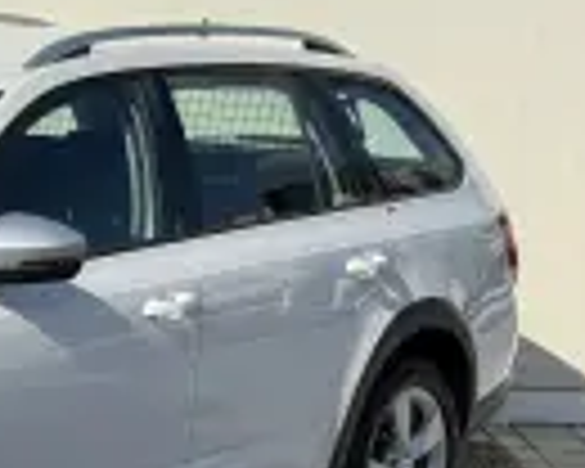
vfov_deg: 10.7
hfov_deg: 12.9
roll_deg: -1.7
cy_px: 360
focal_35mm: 144
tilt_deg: -9.8
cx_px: -176
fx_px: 2493
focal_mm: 6.76
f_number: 1.78
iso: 100
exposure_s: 1/5587
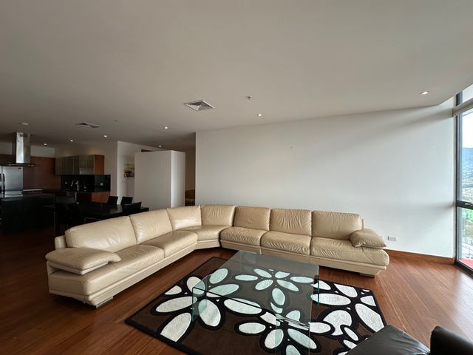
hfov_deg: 102.1
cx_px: 236
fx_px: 191
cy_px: 178
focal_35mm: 14
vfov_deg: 85.7
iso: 50
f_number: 2.2
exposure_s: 1/99
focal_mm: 2.22
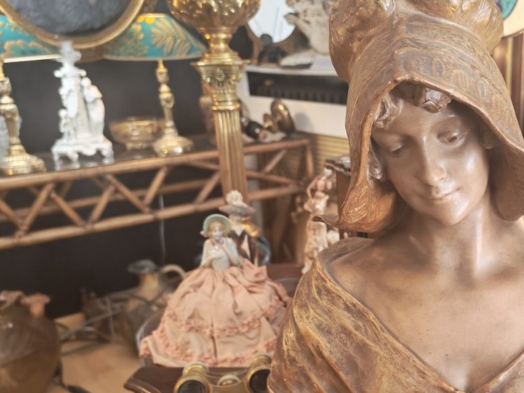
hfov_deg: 41.2
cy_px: 247
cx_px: 414
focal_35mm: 44
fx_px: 666
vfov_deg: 32.7
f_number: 1.9
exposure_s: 1/100
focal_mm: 6.12
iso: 1000
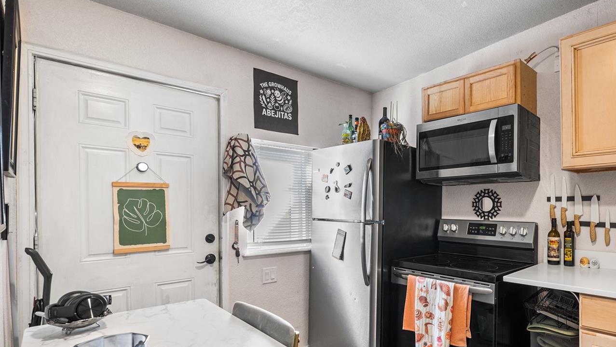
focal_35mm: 22
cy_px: 206
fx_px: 354
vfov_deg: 51.9
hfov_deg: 80.8
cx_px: 378
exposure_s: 1.3
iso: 200
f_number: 8
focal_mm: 16.5
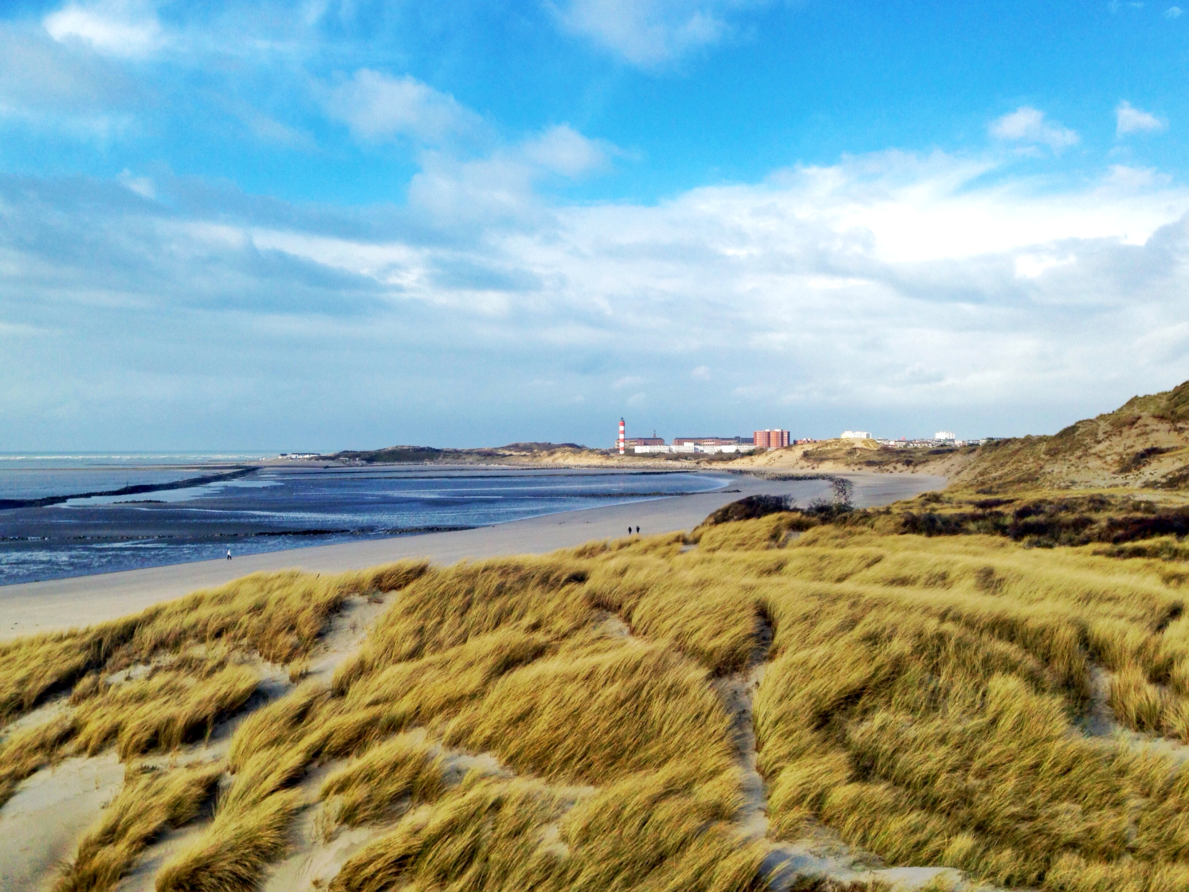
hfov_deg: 55.4
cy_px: 446
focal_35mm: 33
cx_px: 594
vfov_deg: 42.9
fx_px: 1133
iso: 50
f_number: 2.4
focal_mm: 4.12
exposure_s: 1/1550
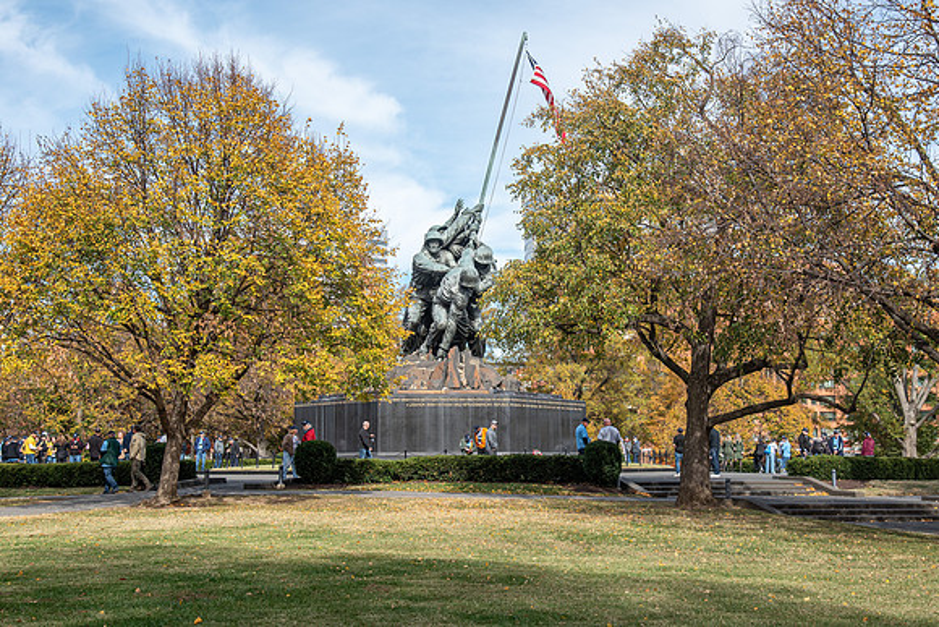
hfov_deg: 36.3
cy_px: 293
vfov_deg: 24.7
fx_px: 1432
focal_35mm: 55
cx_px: 464
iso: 250
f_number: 5.6
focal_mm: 48
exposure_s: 1/800
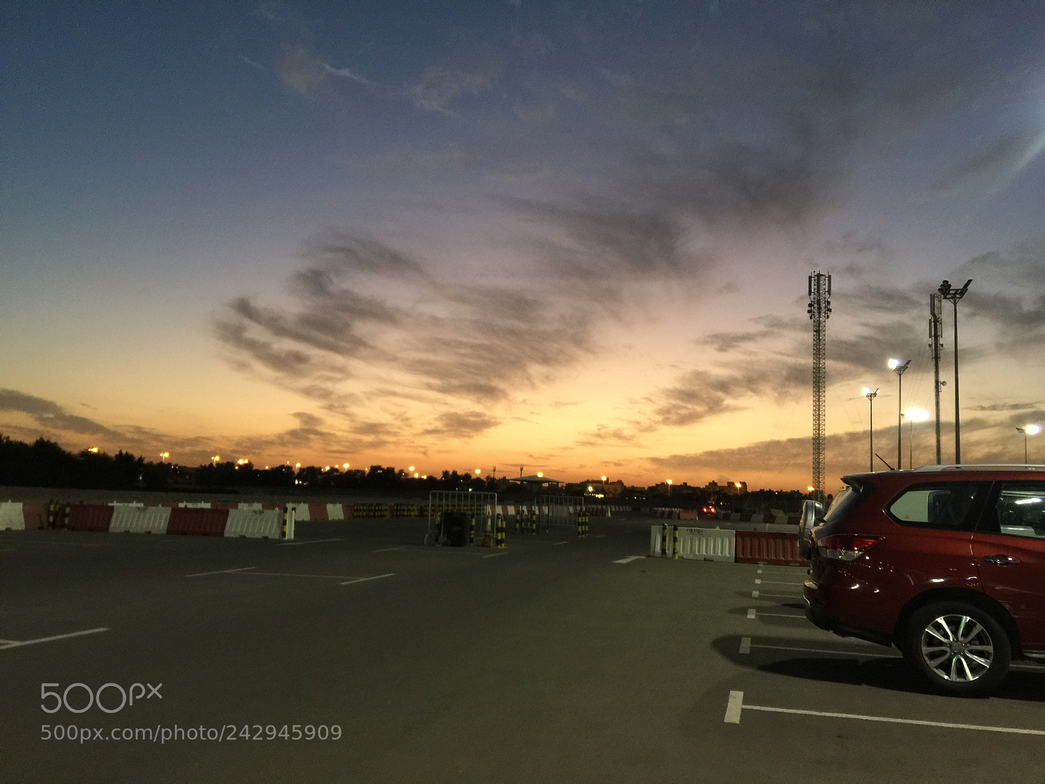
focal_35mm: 29
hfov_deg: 61.7
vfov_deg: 48.2
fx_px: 875
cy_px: 392
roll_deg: -2.9
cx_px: 522
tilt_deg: +7.8
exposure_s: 1/10
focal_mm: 4.15
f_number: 2.2
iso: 100
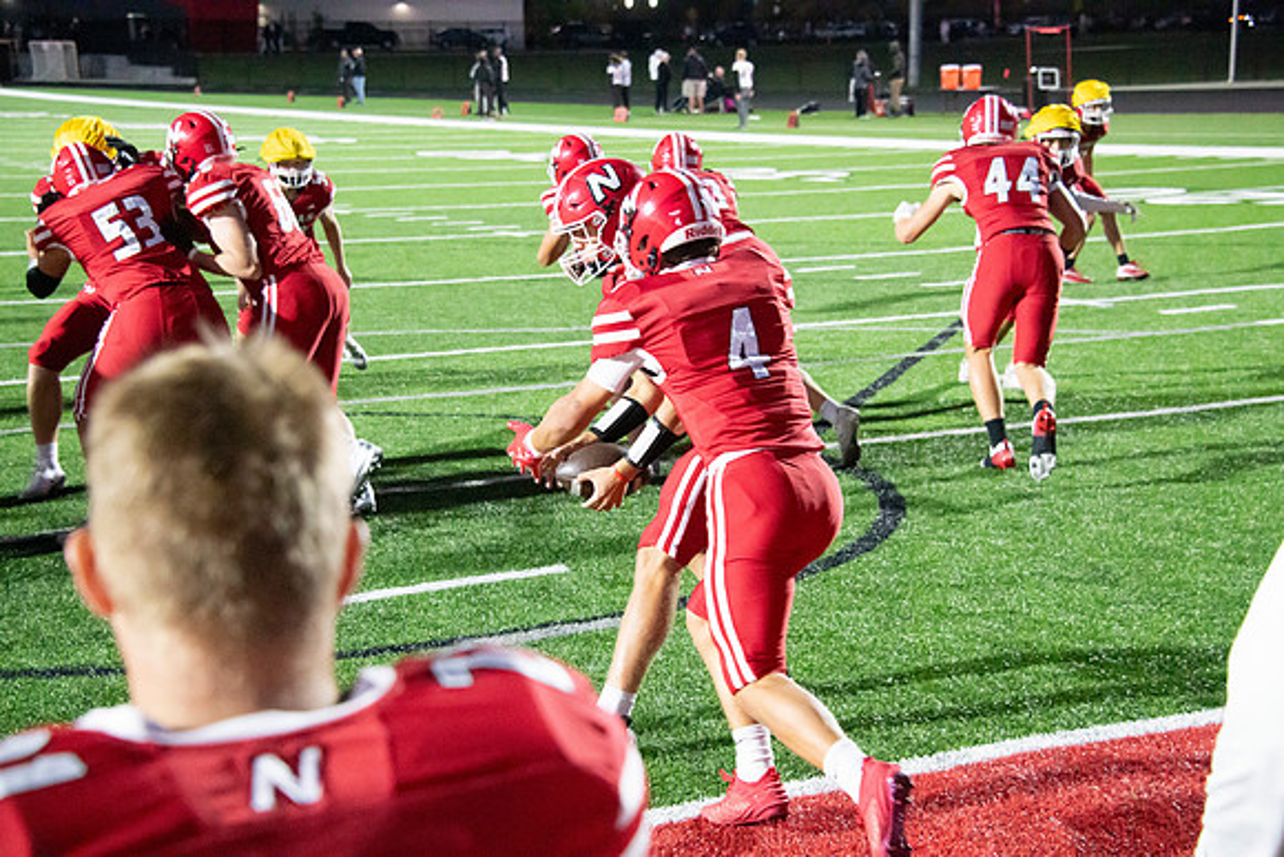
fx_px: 2497
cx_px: 642
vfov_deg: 19.5
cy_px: 428
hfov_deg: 28.8
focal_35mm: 70
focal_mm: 70
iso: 25600
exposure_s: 1/640
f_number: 5.6
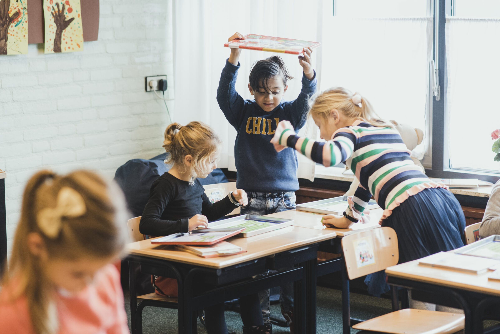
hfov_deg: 23.9
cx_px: 250
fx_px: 1181
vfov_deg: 16.1
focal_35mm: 85
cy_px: 167
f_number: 3.5
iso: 2000
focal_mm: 85
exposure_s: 1/200
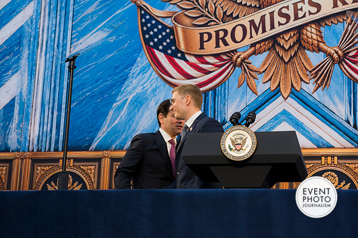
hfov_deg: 26.0
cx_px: 179
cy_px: 119
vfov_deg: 17.5
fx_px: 775
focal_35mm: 78
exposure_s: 1/200
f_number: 2.8
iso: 180
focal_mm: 52
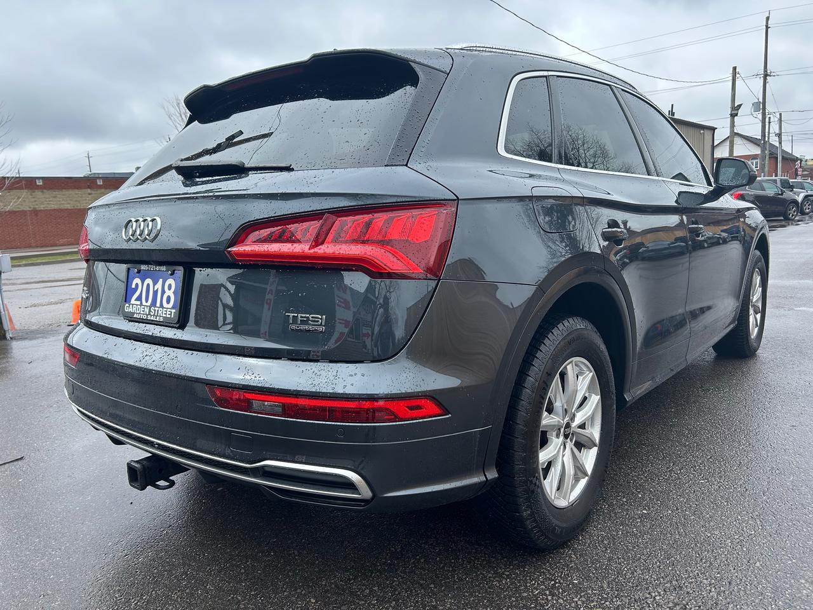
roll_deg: +2.7
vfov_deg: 53.1
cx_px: 406
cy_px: 305
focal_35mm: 26
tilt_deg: -9.6
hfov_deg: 67.3
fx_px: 611
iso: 50
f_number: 1.5
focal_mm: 5.7
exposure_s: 1/1196
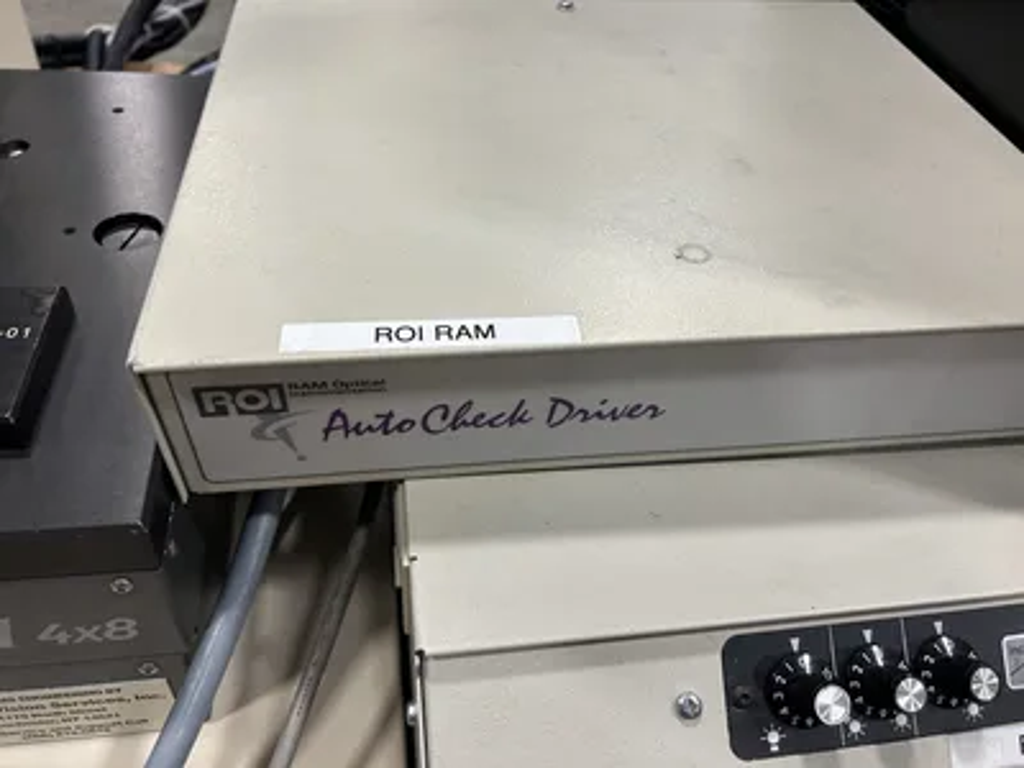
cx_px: 512
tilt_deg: -45.1
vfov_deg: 53.1
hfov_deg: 67.3
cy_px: 384
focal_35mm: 26
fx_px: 769
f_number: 1.5
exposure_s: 1/60
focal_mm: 5.7
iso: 160
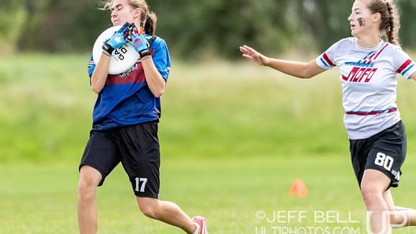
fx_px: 9927
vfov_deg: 1.4
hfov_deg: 2.4
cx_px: 119
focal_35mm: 900
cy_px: 94
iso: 800
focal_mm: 400
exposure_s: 1/1250
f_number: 4
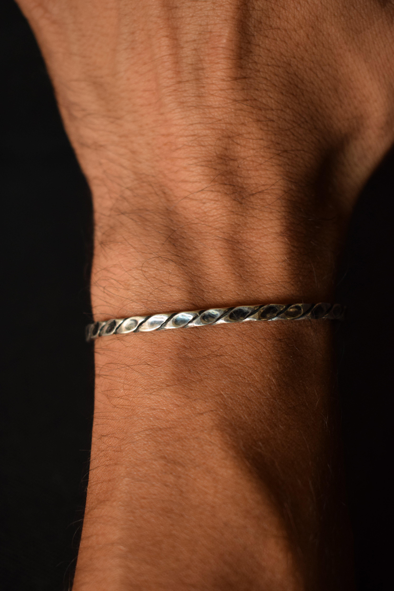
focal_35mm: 60
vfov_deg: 33.4
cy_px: 296
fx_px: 984
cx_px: 197
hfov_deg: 22.6
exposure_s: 1/30
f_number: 5
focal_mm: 40
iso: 1000
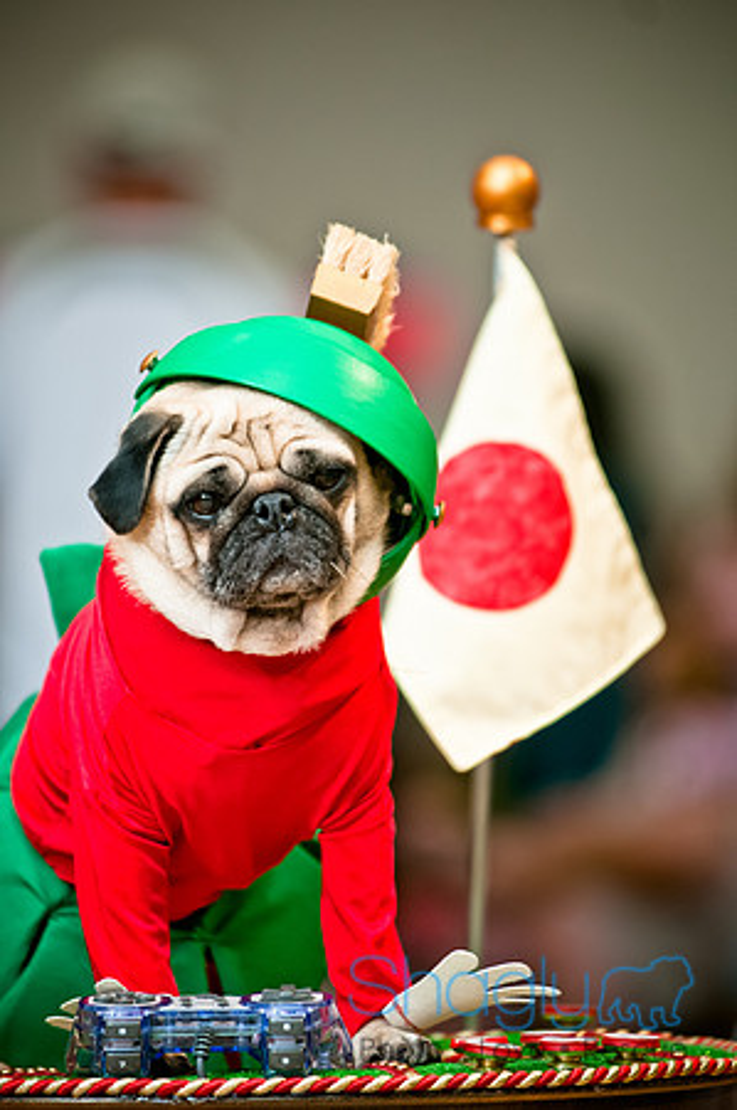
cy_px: 555
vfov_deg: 7.9
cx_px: 368
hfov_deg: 5.2
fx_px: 8079
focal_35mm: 262
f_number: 2.8
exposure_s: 1/200
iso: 200
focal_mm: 175
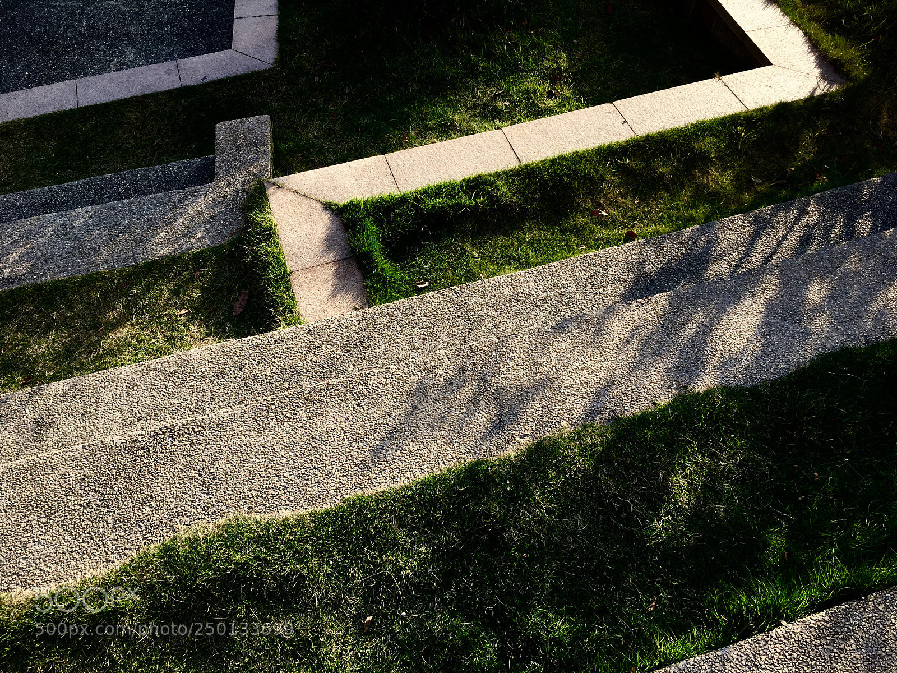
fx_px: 751
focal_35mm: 29
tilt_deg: -53.9
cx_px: 448
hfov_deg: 61.7
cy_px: 336
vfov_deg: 48.2
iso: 25
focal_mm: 4.15
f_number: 2.2
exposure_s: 1/238
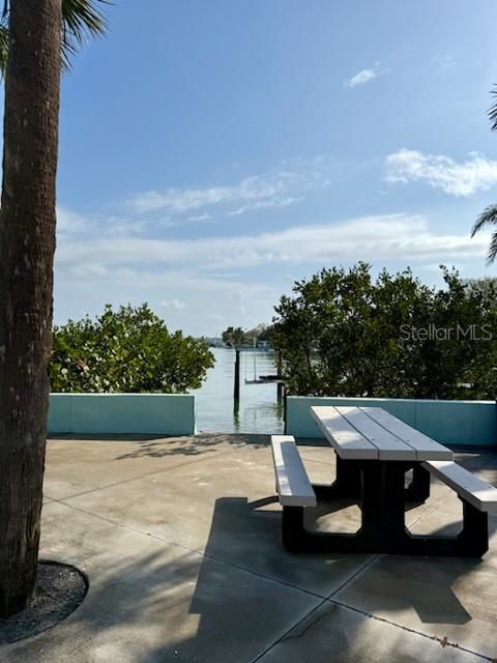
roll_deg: -1.3
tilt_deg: +1.6
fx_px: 459
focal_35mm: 24
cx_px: 248
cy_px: 332
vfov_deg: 71.6
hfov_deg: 56.8
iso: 80
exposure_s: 1/11905
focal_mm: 6.76
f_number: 1.78
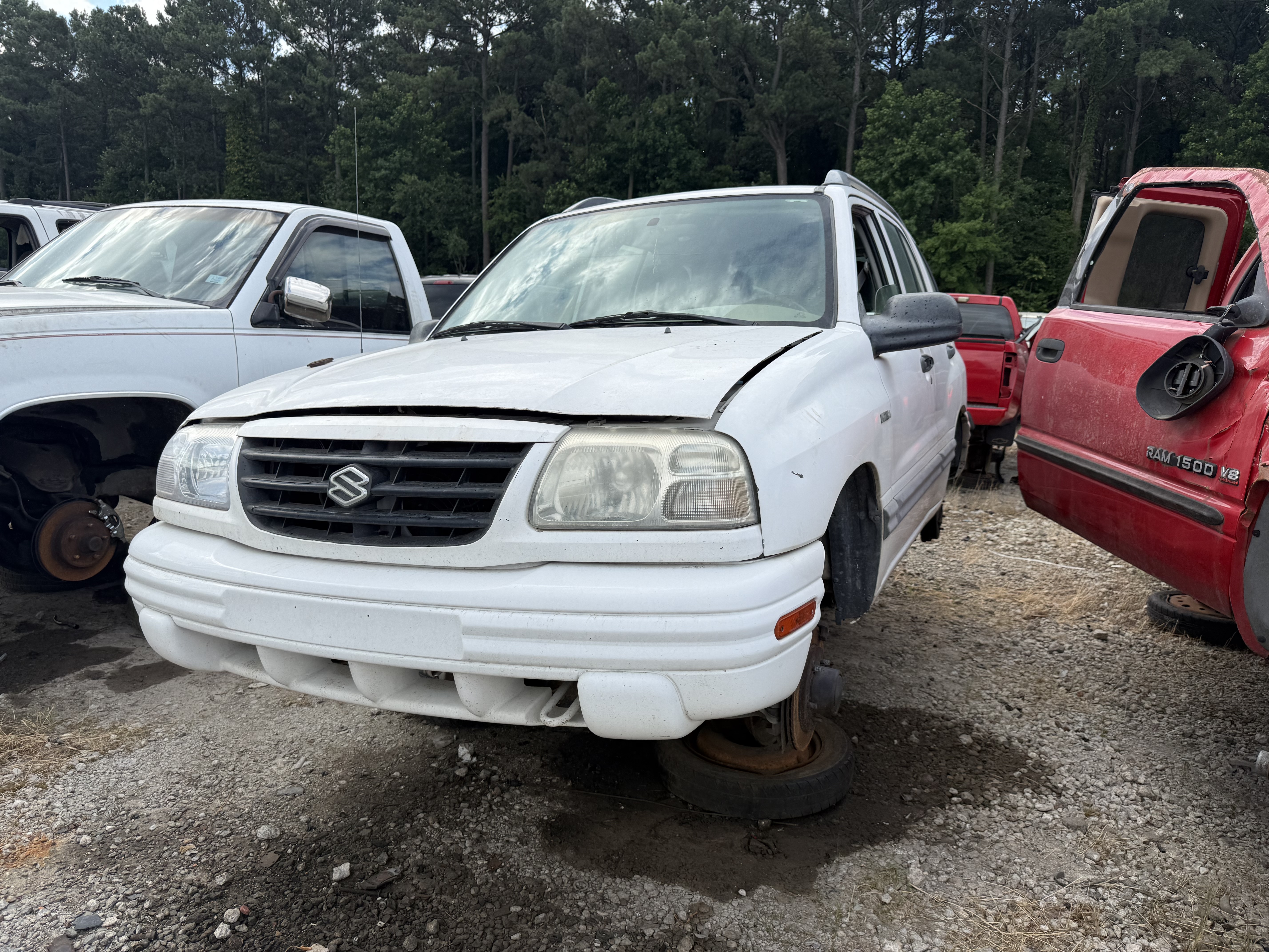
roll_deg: -0.8
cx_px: 634
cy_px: 476
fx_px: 880
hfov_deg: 71.6
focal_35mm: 24
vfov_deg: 56.8
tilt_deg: -7.8
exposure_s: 1/2299
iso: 80
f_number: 1.78
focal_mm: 6.76
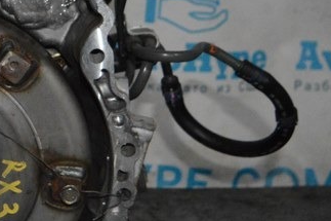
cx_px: -127
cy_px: 65
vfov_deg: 14.3
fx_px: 873
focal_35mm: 95
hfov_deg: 19.4
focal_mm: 20
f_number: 3.5
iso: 3200
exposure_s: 1/60
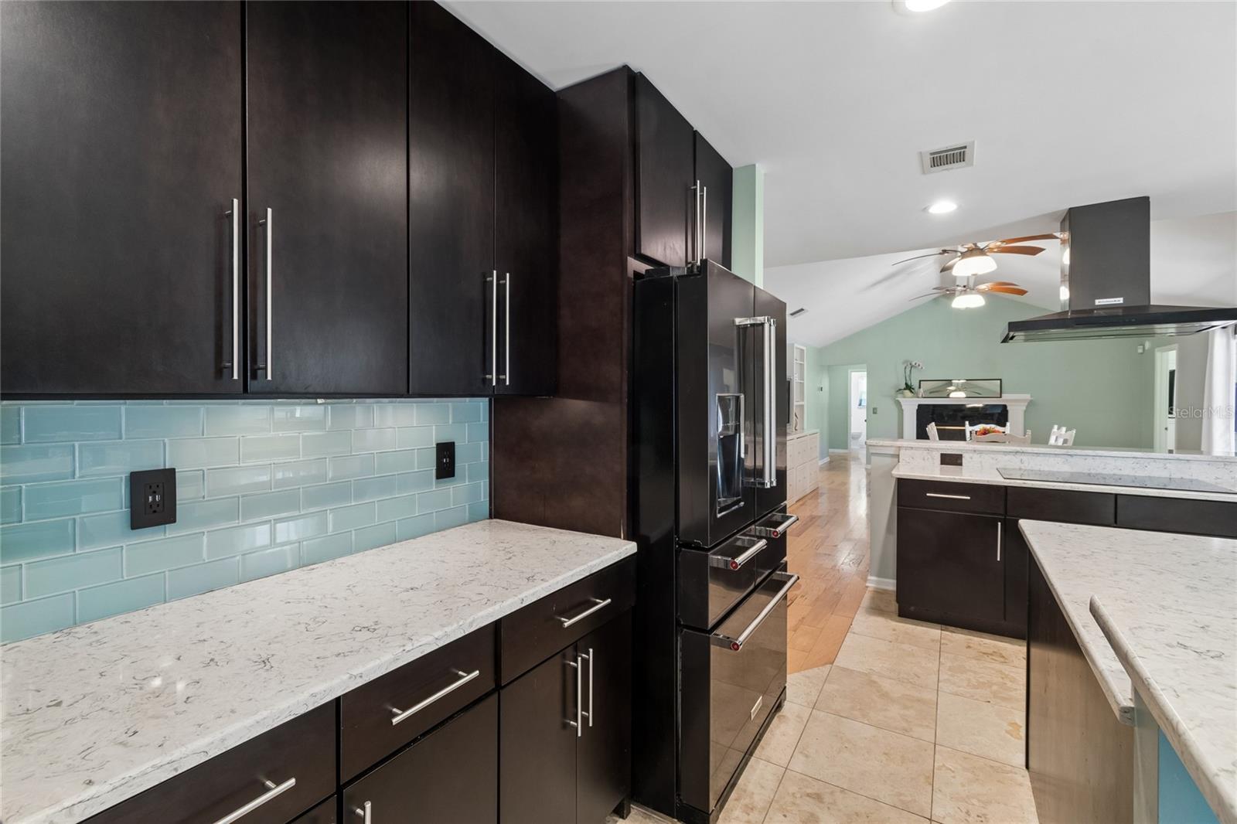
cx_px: 618
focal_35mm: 15
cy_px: 412
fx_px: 515
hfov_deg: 100.4
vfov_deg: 77.3
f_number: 7.1
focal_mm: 10
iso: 400
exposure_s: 1/1.25
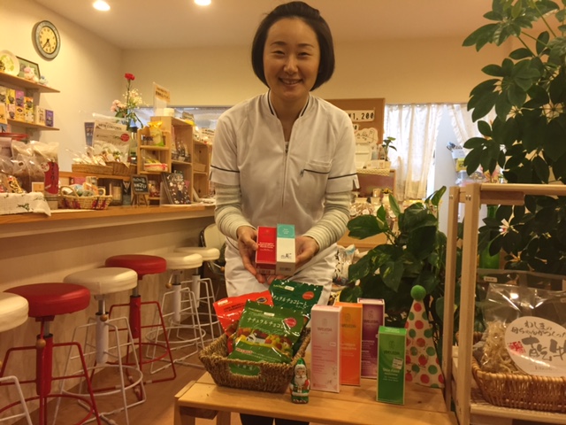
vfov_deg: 48.2
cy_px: 212
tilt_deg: -1.2
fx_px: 474
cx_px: 283
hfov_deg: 61.7
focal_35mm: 29
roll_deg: -0.8
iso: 125
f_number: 2.2
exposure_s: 1/30
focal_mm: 4.15
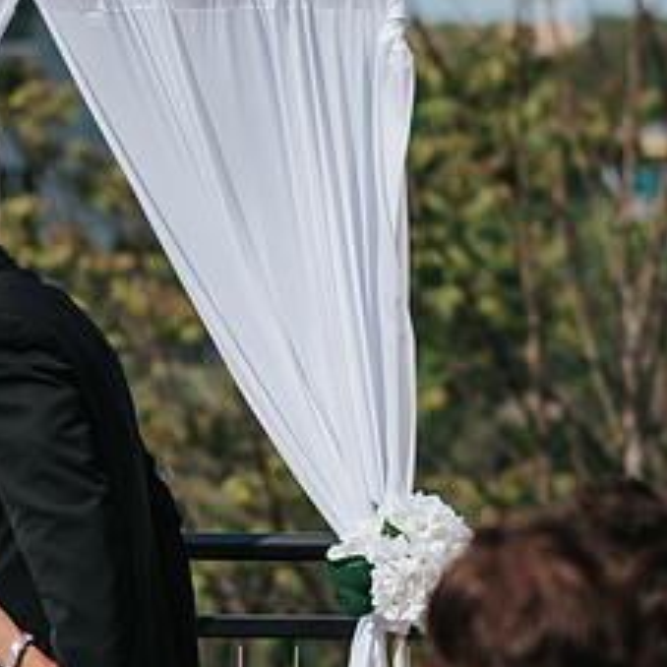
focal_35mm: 287
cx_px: -127
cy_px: 509
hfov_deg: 6.1
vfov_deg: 6.1
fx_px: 6257
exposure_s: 1/3200
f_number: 2.8
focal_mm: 85
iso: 100
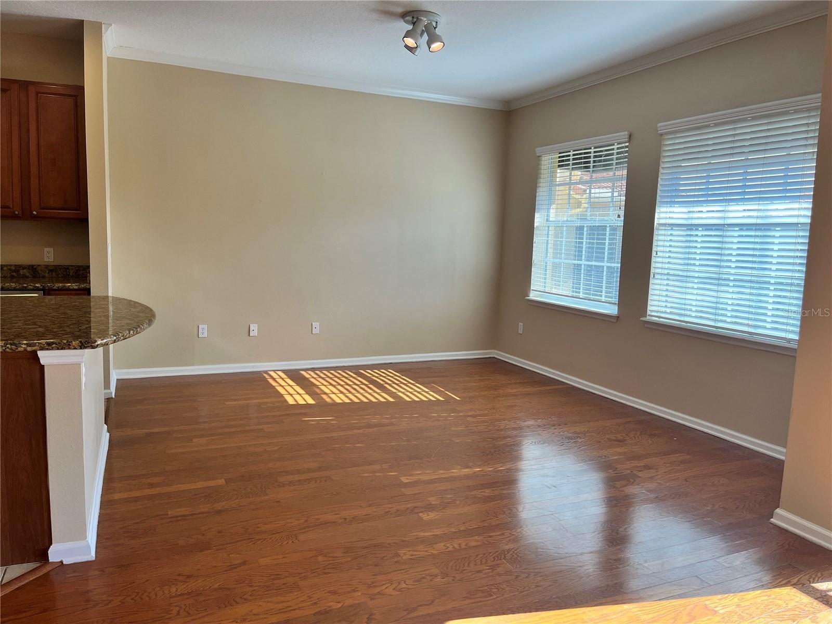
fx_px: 625
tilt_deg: -5.9
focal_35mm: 26
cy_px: 312
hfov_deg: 67.3
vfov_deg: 53.1
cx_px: 416
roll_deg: -1.5
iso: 64
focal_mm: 5.1
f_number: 1.6
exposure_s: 1/164
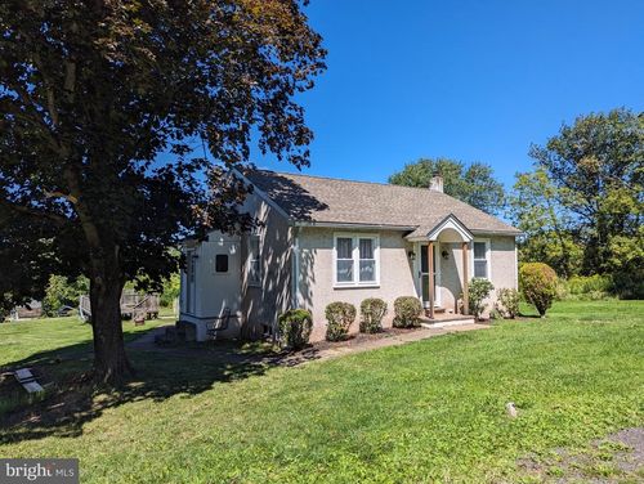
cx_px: 322
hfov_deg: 71.5
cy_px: 242
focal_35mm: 24
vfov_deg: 56.9
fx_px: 447
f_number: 1.85
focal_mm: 6.81
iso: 43
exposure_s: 1/2096
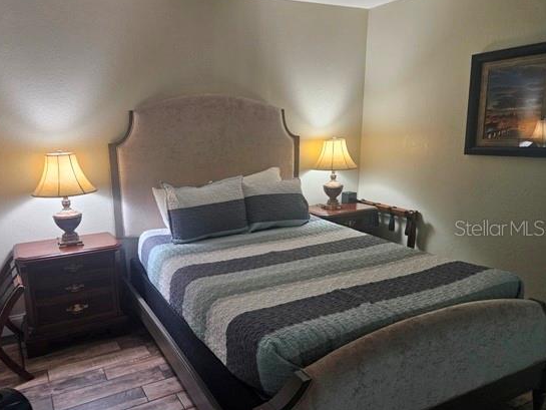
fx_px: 426
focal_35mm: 27
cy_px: 228
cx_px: 228
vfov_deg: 51.3
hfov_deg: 64.9
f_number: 1.8
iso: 640
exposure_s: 1/60
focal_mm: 5.4
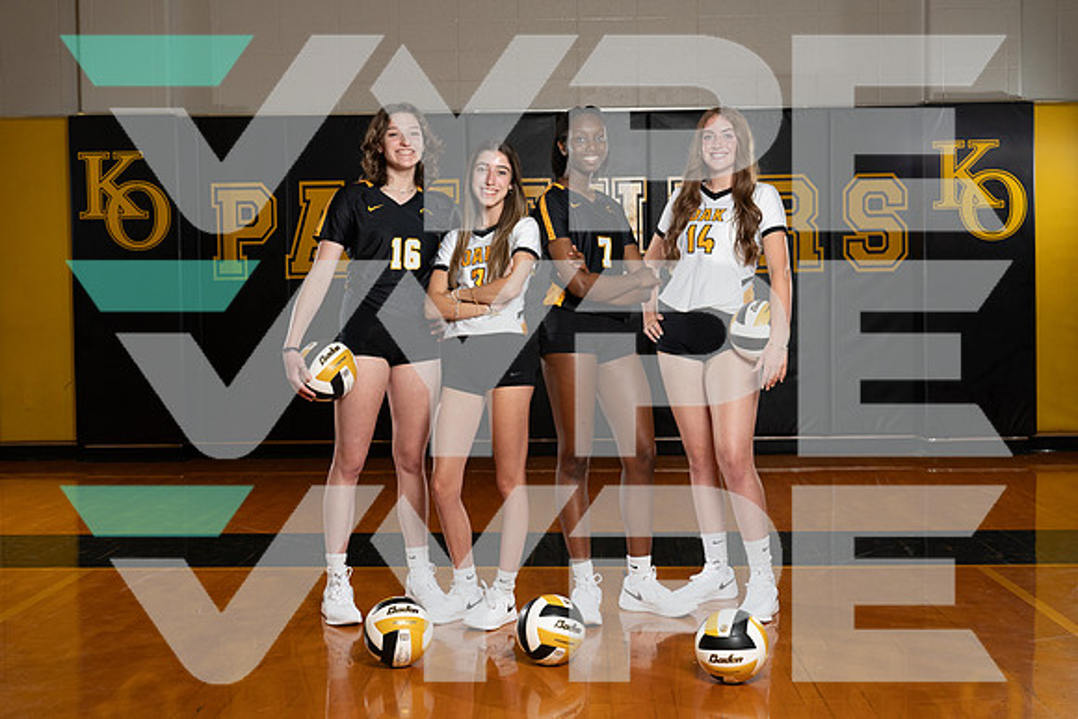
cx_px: 539
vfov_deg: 28.7
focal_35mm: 47
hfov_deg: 41.9
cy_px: 360
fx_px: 1408
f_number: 8
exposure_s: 1/250
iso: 1250
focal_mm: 47
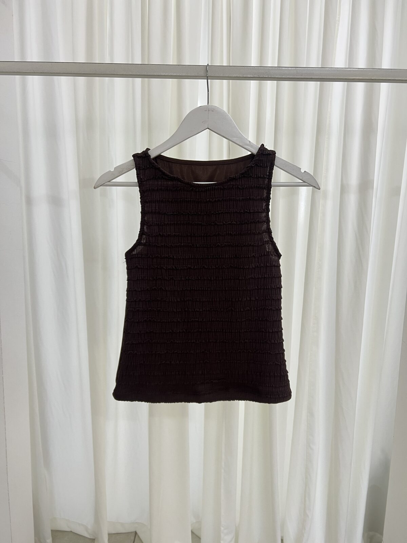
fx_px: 408
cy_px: 272
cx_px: 204
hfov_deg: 53.1
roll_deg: -0.7
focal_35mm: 26
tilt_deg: -7.8
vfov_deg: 67.3
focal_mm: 5.7
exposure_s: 1/50
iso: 100
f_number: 1.5
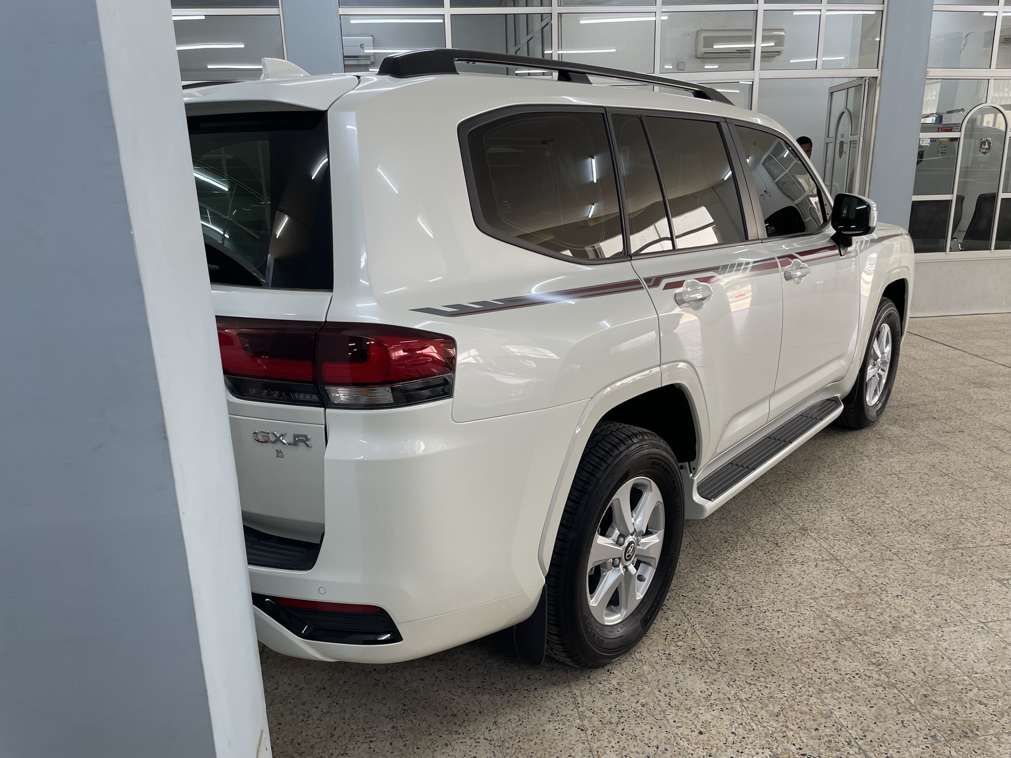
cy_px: 379
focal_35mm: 26
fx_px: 759
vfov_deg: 53.1
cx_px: 506
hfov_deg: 67.3
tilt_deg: -15.3
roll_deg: +0.9
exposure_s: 1/100
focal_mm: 4.2
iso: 40
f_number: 1.6
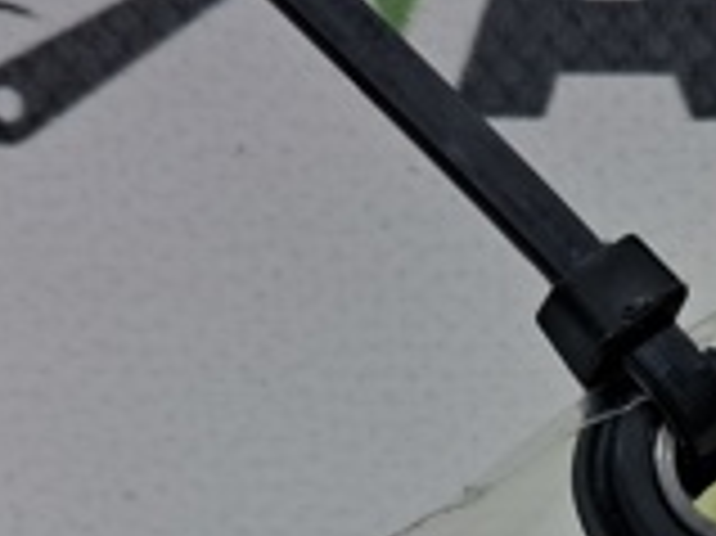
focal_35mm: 109
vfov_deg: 13.0
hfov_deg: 17.2
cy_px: 727
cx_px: 874
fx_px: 2253
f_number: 1.8
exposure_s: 1/120
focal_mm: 4
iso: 50
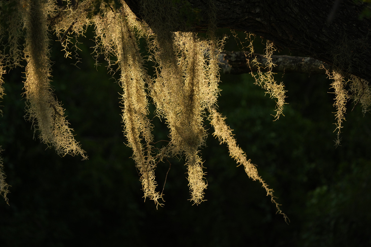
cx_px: 186
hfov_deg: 7.2
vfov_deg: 4.8
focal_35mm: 286
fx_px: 2946
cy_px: 124
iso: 400
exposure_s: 1/500
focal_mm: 286
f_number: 6.3
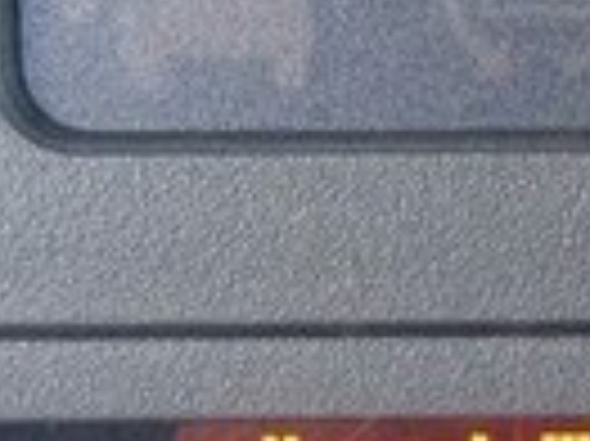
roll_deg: -0.8
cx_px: 509
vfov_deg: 8.7
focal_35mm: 166
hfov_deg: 11.8
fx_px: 2827
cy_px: 664
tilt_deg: -28.6
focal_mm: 4.12
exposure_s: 1/20
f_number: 2.4
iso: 250
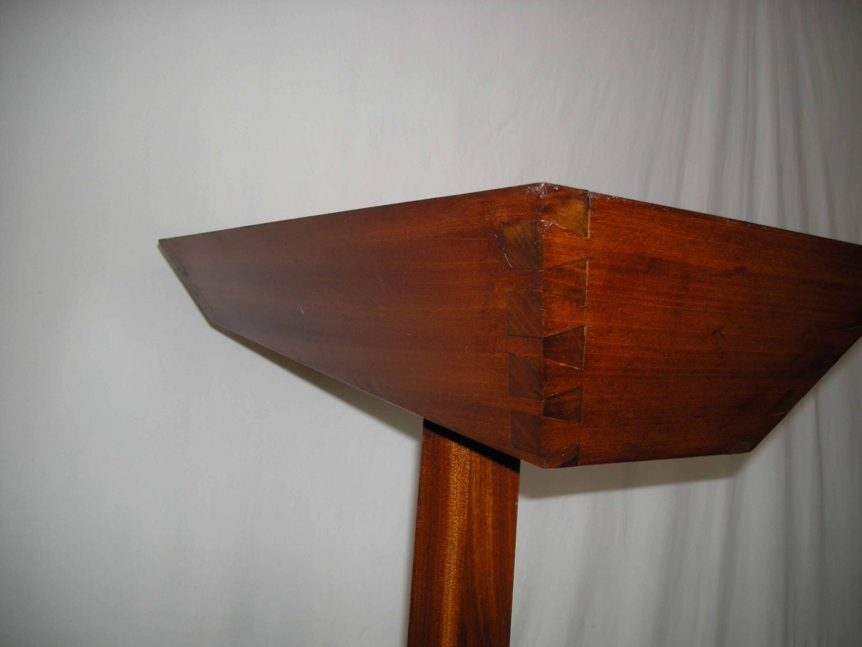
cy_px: 324
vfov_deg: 40.7
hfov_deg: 52.6
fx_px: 872
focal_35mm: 35
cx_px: 431
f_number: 2.8
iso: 50
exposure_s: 1/54
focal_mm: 5.7
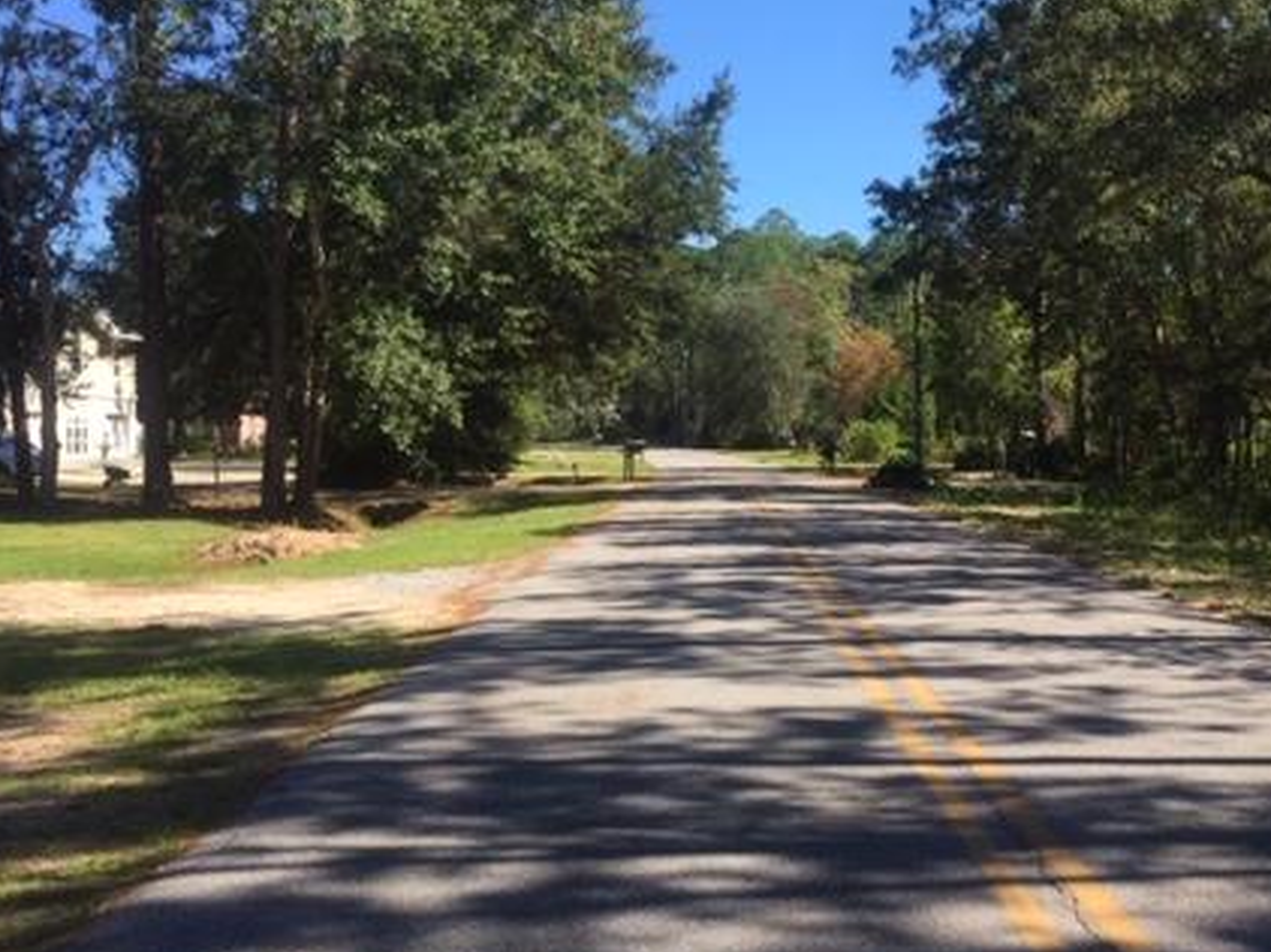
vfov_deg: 32.8
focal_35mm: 44
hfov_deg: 42.9
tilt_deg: -1.2
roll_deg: -1.2
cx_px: 693
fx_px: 1615
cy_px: 464
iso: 32
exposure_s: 1/1068
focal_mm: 4.15
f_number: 2.2
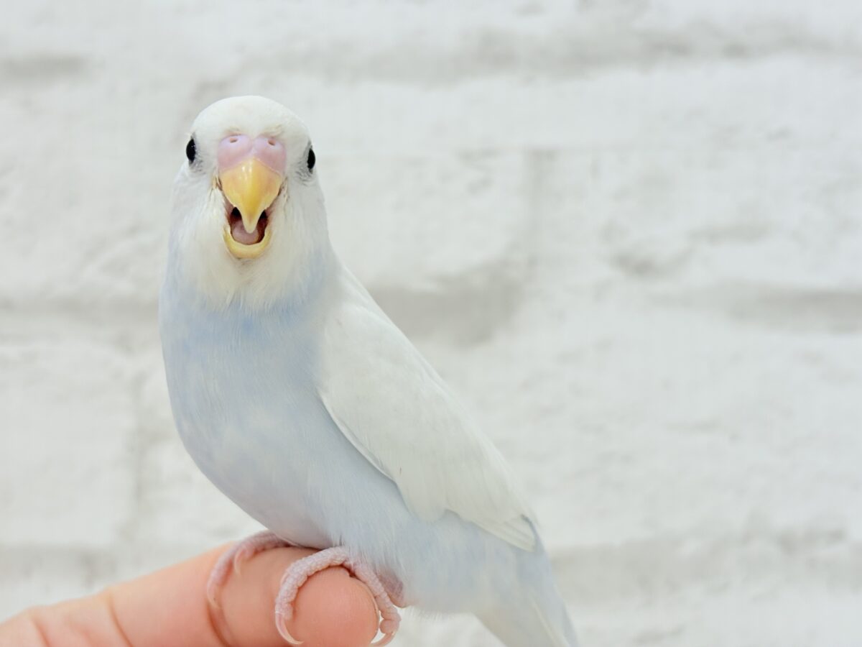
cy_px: 324
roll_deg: +1.0
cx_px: 431
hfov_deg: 36.8
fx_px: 1295
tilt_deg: +2.5
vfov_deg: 28.0
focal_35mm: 52
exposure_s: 1/100
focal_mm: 5.96
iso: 64
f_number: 1.6
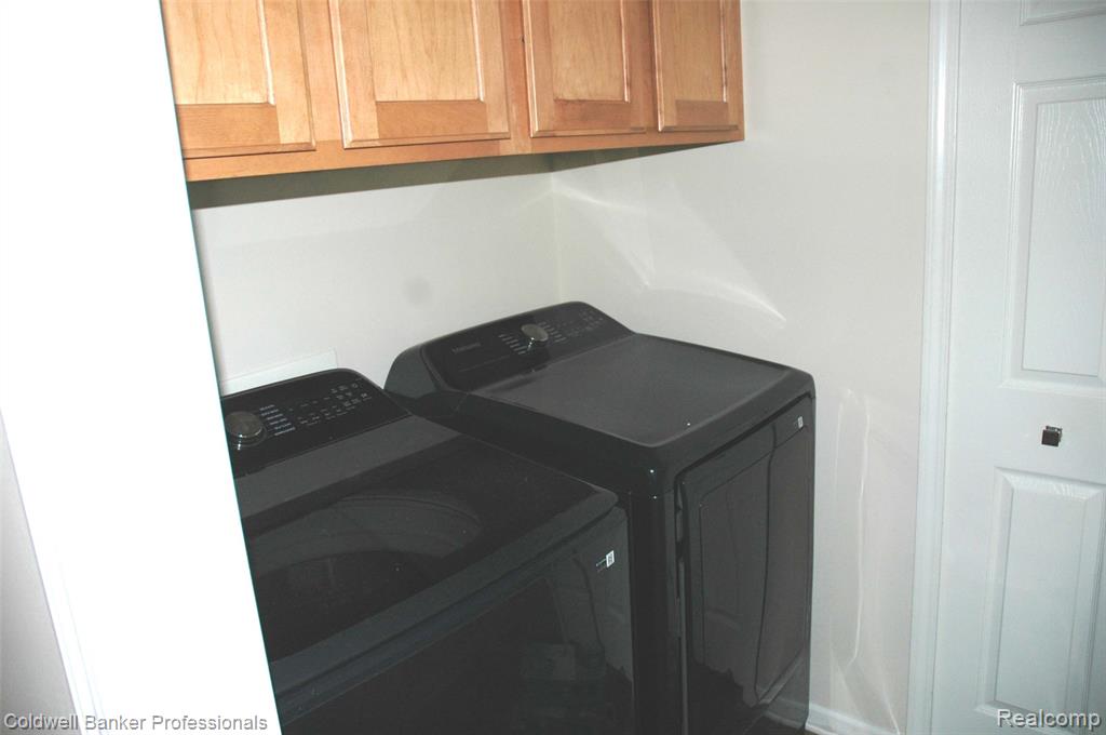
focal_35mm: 27
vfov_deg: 47.8
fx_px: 828
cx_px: 553
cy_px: 368
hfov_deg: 67.4
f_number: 3.5
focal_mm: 18
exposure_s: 1/60
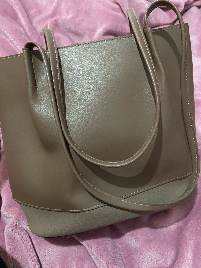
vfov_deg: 67.3
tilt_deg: -55.7
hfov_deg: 53.1
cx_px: 100
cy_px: 134
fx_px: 201
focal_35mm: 26
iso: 800
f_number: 1.8
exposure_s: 1/27
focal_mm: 4.25
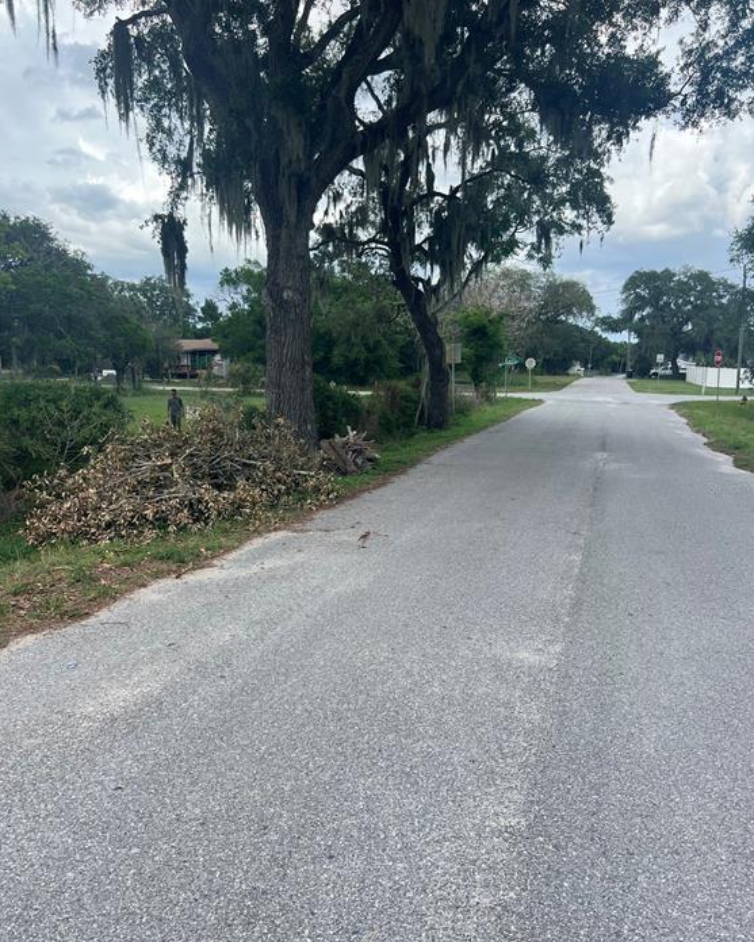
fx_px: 781
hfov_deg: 51.5
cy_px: 487
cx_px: 379
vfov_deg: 62.2
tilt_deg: -7.2
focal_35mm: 28
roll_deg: -1.4
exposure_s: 1/2045
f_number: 1.5
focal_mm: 5.7
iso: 50
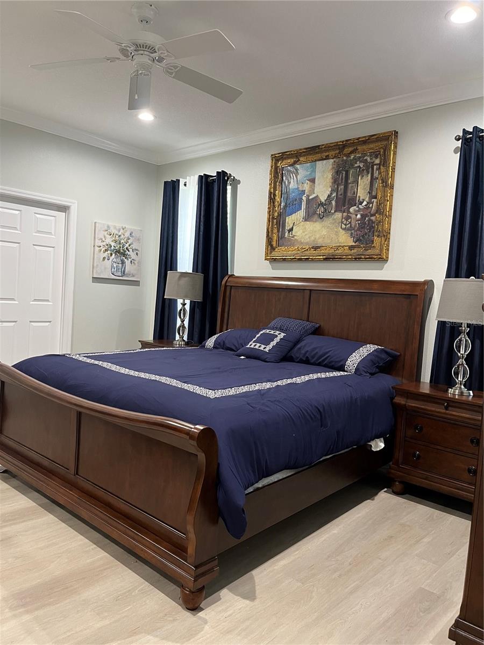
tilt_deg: -3.8
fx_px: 485
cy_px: 322
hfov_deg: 53.1
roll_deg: -2.9
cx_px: 242
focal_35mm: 26
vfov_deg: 67.3
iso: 250
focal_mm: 5.1
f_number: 1.6
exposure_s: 1/60
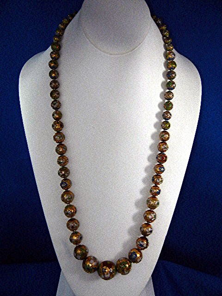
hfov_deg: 41.8
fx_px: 291
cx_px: 111
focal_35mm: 34
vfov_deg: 54.0
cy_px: 148
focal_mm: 6.2
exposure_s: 1/85.3
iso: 230
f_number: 7.2
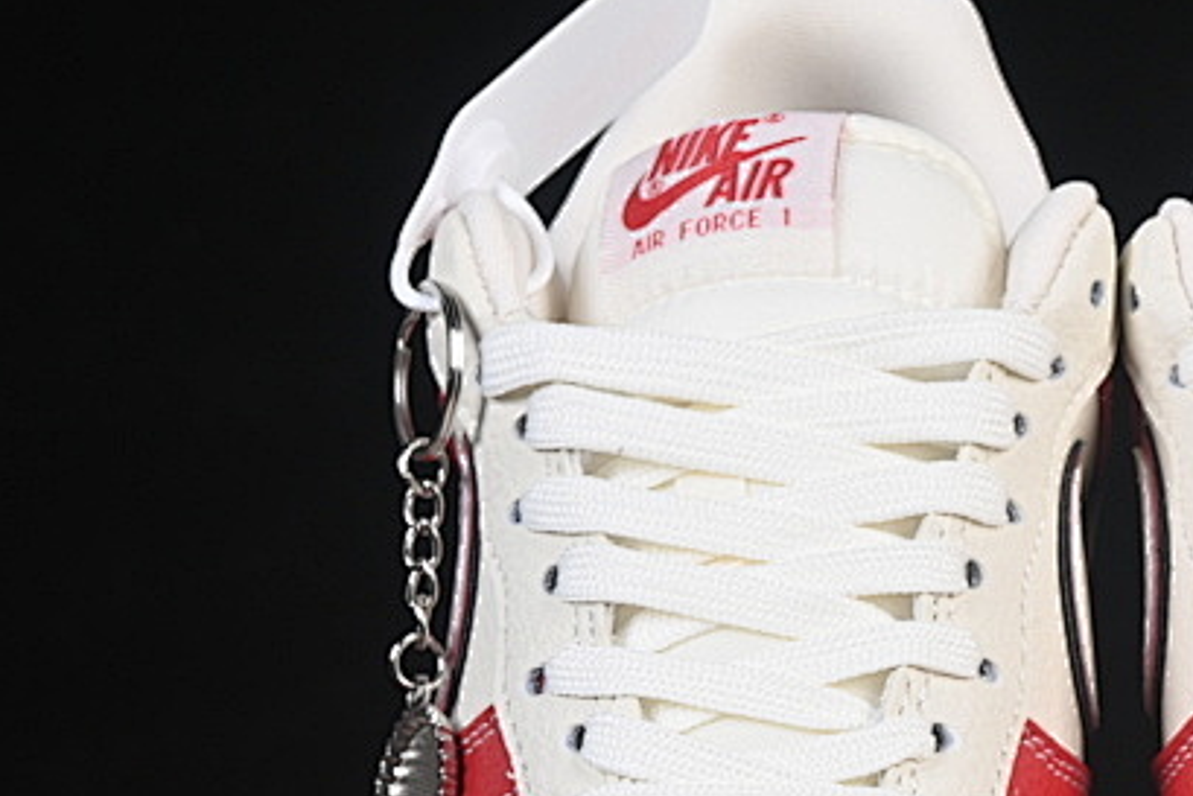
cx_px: 1100
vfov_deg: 6.9
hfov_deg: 10.3
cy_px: 945
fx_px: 6563
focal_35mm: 198
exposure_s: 1/80
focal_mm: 50
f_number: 8
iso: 160
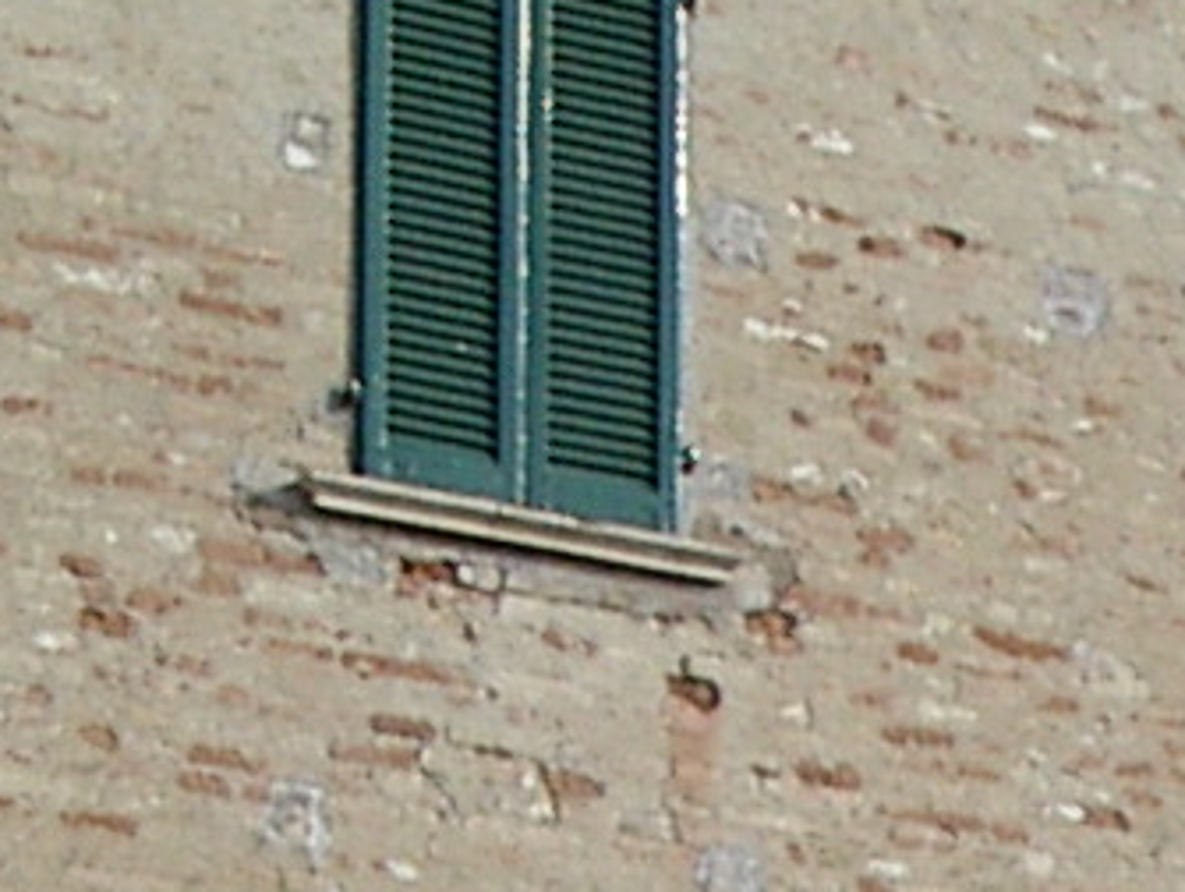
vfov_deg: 6.2
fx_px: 7951
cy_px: 2025
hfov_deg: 8.3
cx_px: 1786
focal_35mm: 232
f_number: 4.8
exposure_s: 1/500
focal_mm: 5.8
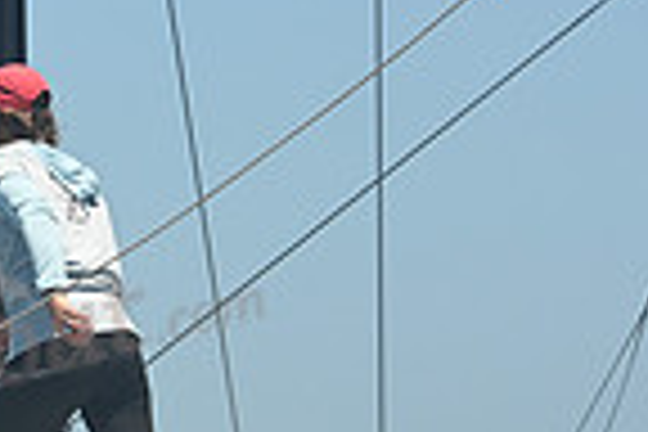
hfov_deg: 3.8
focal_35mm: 543
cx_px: -598
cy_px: 664
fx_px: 9773
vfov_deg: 2.5
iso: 320
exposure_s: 1/1000
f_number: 8
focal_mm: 135
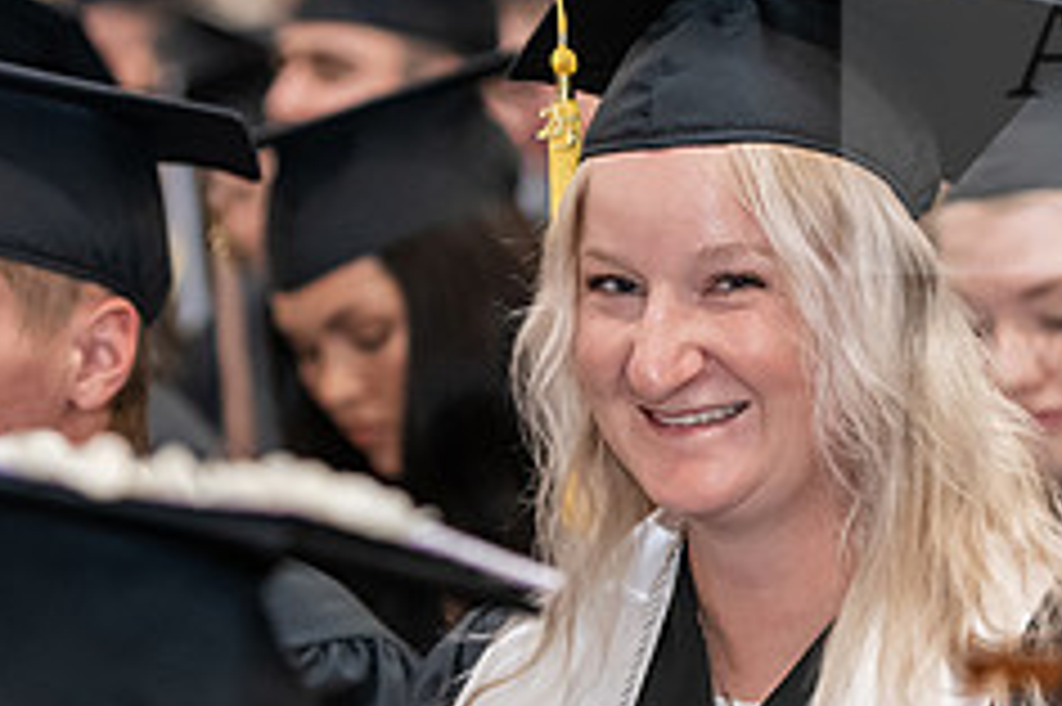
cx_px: 706
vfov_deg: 5.7
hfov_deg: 8.5
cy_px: 443
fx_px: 7104
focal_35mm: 241
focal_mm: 98
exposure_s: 1/200
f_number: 3.2
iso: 3200
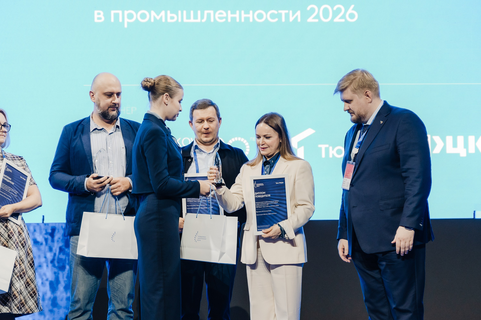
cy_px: 211
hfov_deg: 21.8
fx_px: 1247
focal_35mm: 93
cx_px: 226
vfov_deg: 14.6
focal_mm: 70
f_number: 3.5
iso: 2000
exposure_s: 1/400
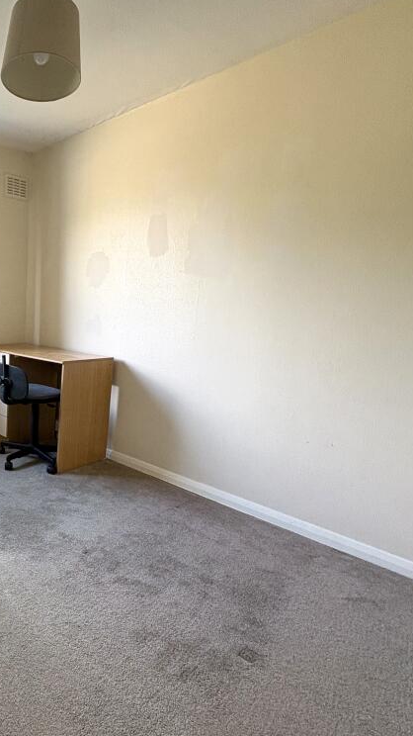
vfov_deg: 83.9
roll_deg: -1.4
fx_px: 409
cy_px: 372
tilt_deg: -7.5
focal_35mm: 21
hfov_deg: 45.3
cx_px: 1
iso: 100
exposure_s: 1/99
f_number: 2.2
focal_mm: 2.22
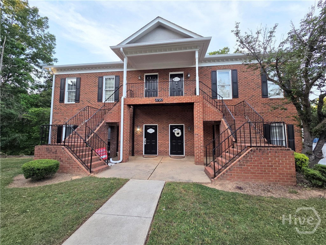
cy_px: 122
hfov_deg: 106.2
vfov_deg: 89.9
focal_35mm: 13
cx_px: 163
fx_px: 122
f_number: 2.2
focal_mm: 2.2
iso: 50
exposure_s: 1/184
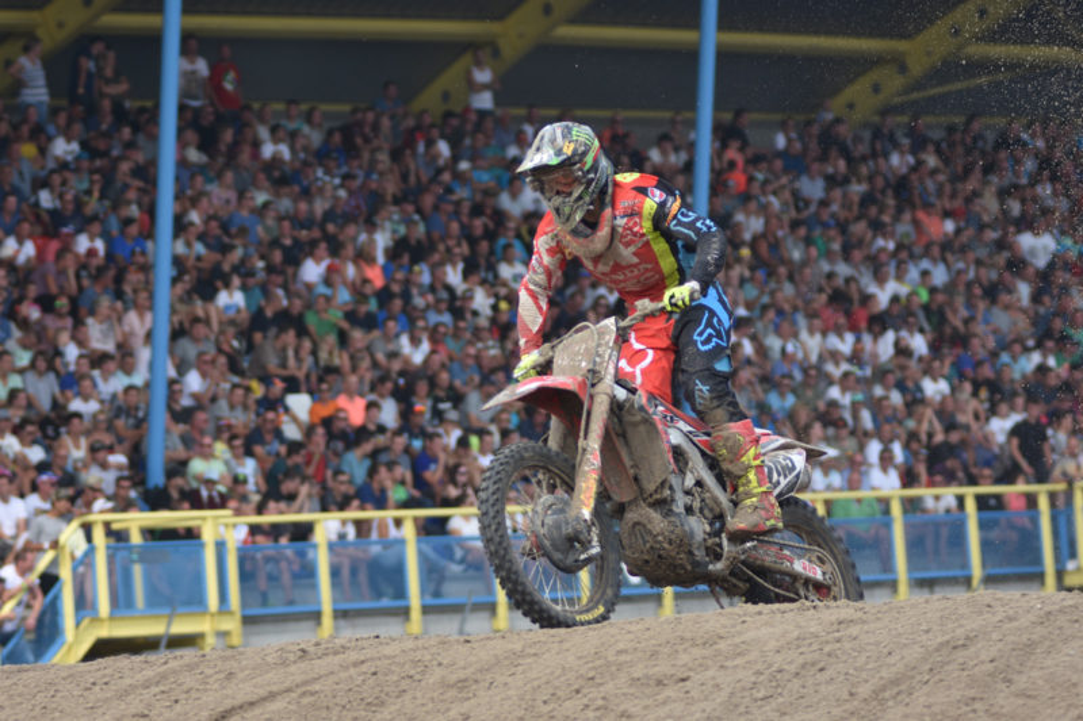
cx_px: 542
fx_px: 5414
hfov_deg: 11.4
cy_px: 360
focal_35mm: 180
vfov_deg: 7.6
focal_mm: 120
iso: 100
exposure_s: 1/1000
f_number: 2.8
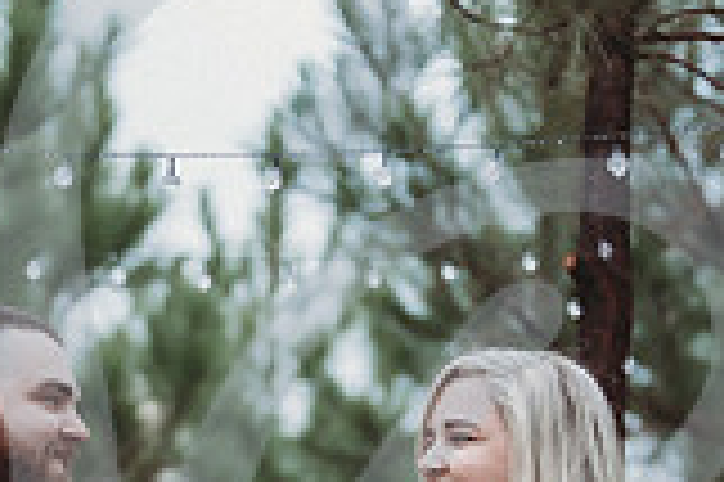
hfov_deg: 10.5
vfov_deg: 6.9
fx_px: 3938
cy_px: 662
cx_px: 144
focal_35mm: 196
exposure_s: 1/250
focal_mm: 70
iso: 500
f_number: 2.8
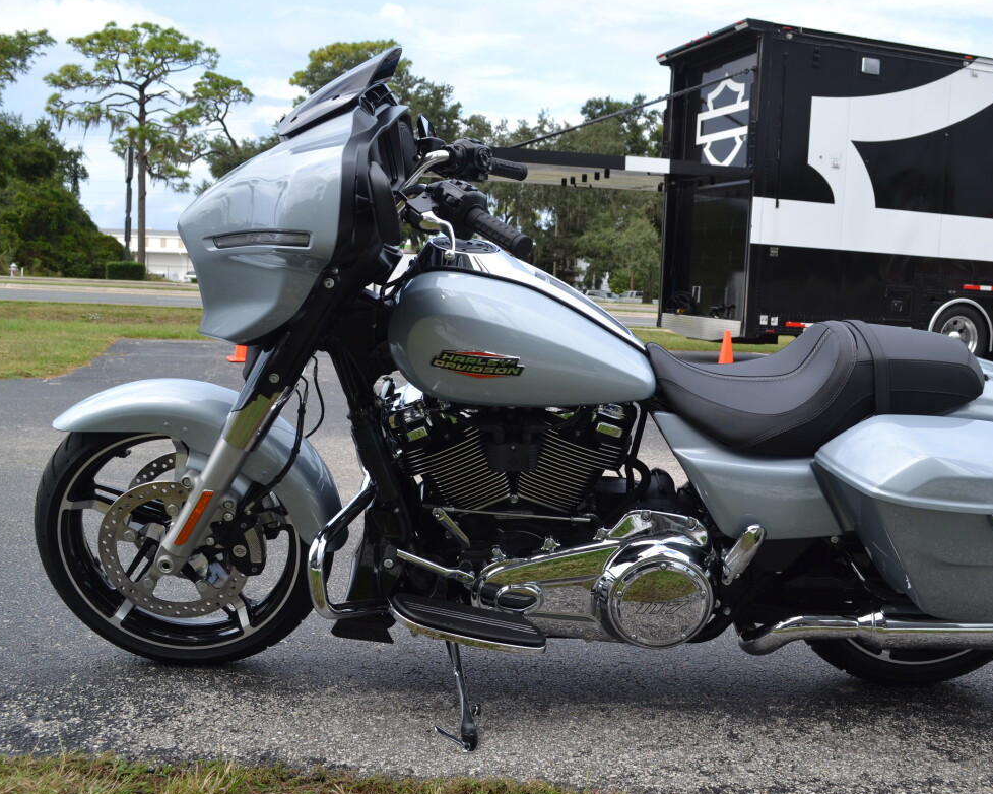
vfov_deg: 39.1
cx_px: 594
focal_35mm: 38
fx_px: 1117
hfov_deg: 47.7
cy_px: 401
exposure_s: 1/200
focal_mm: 22
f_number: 7.1
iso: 100
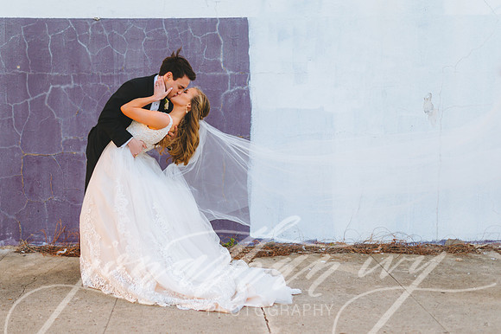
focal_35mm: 59
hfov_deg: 33.8
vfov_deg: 22.9
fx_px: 823
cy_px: 190
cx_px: 209
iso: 400
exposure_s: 1/800
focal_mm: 50
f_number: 2
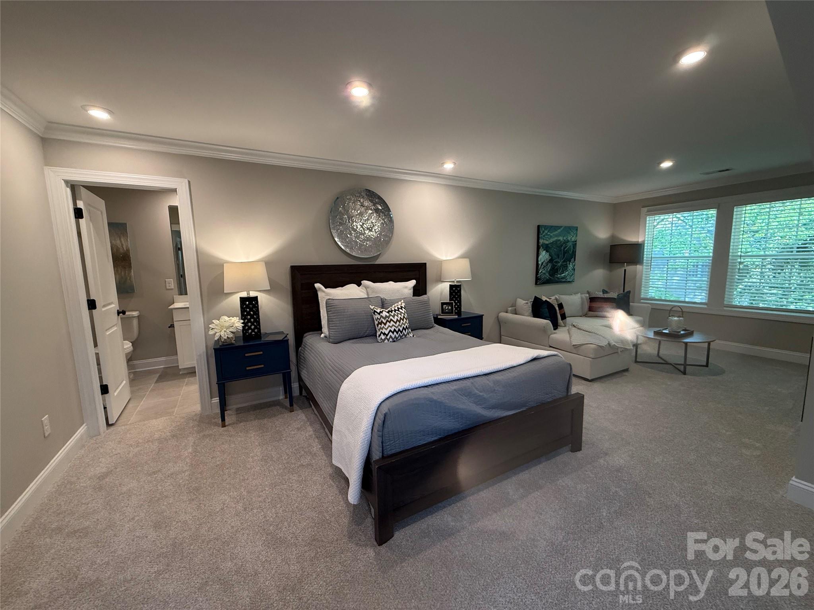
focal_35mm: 14
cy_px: 305
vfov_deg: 85.7
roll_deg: +0.4
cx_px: 407
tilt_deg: -7.1
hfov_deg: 102.1
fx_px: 329
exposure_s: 1/120
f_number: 2.2
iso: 160
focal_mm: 2.22
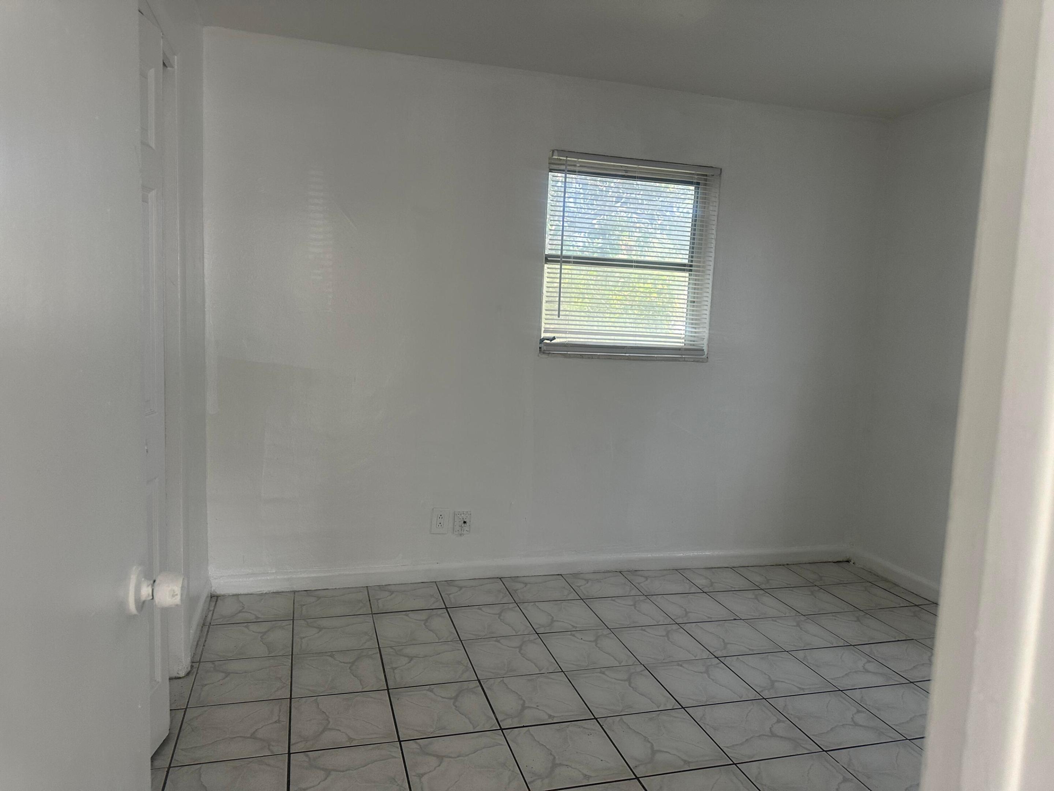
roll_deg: -3.5
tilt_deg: -6.7
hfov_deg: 71.6
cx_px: 527
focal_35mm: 24
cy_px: 396
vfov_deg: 56.8
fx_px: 731
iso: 125
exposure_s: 1/120
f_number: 1.78
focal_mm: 6.86
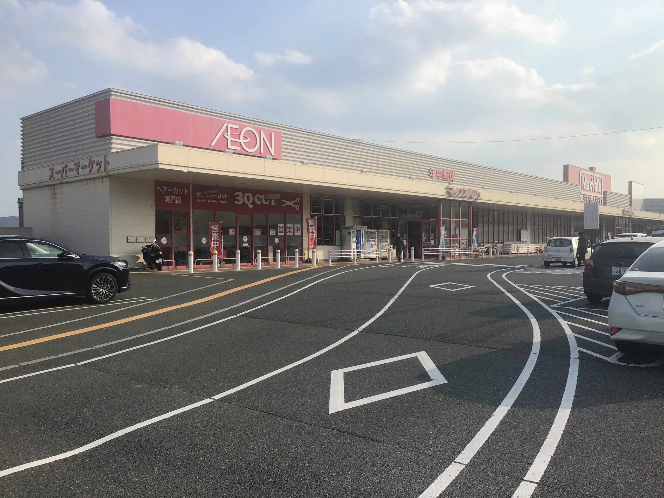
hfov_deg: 58.4
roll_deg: -0.6
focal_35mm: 31
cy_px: 249
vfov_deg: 45.4
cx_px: 332
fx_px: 595
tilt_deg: +2.5
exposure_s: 1/1456
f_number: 2.4
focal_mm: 3.3
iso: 25
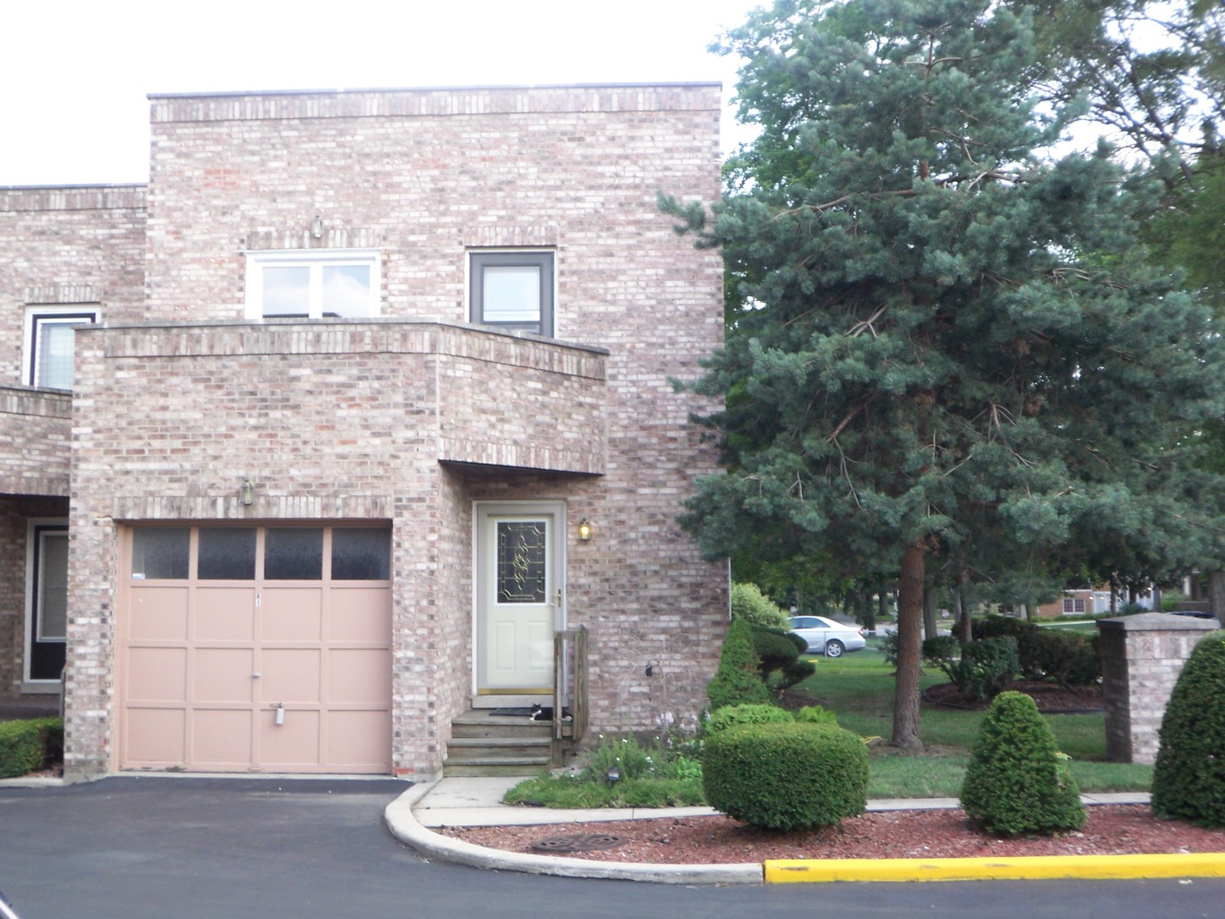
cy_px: 460
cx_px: 612
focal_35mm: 39
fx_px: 1380
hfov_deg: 47.9
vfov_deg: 36.8
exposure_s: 1/60
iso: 64
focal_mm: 6.4
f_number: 3.9
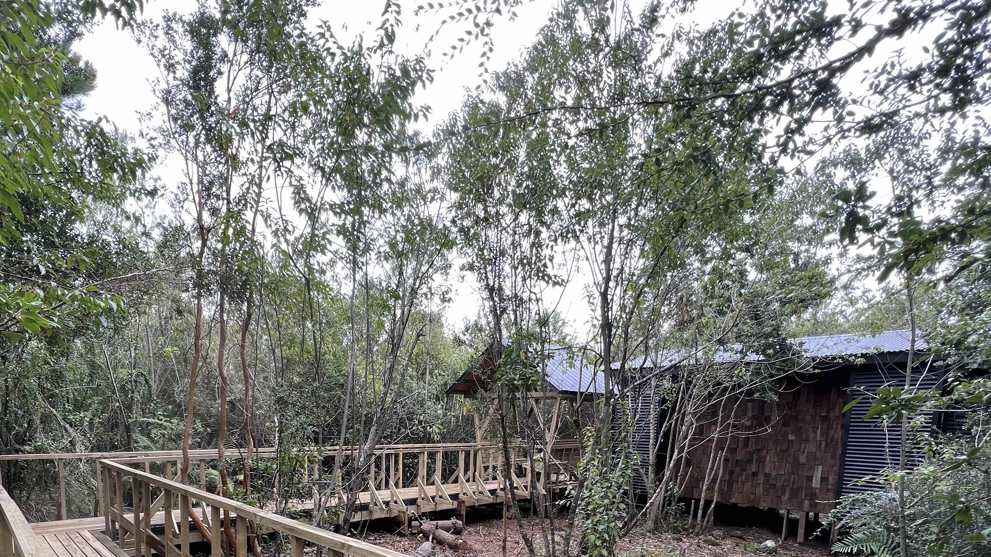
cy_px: 483
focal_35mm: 19
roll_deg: -1.0
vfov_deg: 52.5
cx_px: 404
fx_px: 499
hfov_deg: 88.6
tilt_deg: -7.4
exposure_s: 1/138
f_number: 1.8
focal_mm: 1.57
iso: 32
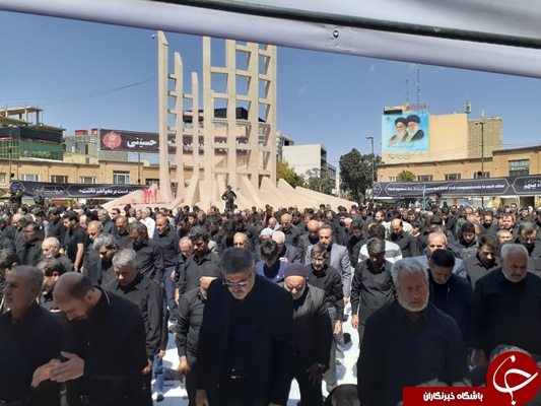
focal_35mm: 27
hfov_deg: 65.3
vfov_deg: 51.4
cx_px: 270
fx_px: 422
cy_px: 203
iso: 40
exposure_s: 1/1486
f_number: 1.9
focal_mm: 3.6
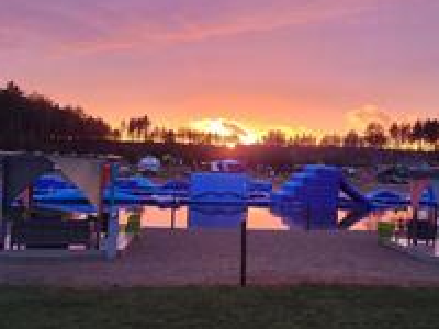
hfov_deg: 45.6
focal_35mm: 41
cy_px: 129
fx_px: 520
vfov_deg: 35.0
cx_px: 260
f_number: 1.8
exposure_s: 1/120
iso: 200
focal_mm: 6.7
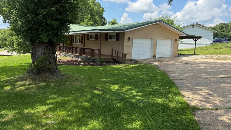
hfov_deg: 69.9
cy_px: 53
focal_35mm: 27
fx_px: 165
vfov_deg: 42.7
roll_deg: -2.1
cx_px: 115
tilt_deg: -3.8
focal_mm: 6.76
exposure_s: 1/2801
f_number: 1.78
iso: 80
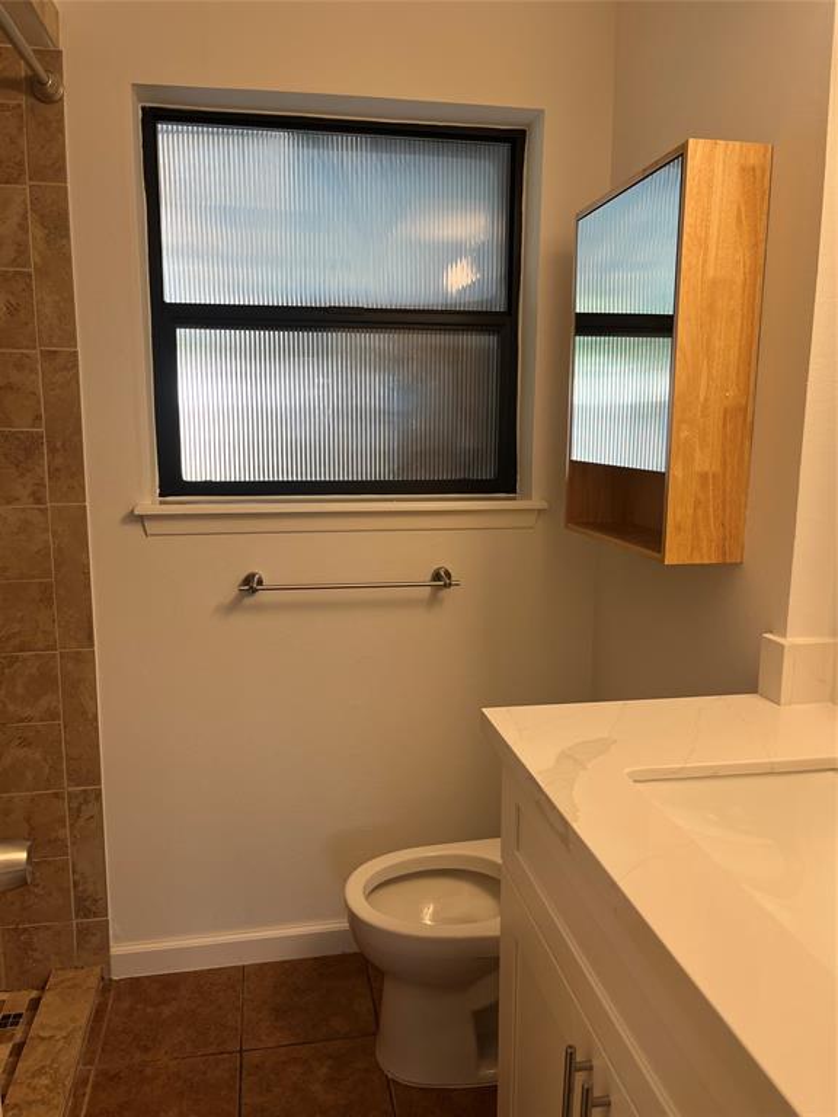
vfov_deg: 67.3
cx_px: 419
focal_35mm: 26
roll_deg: -0.6
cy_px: 558
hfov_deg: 53.1
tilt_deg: -9.6
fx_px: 839
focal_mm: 5.1
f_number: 1.6
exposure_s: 1/60
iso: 64
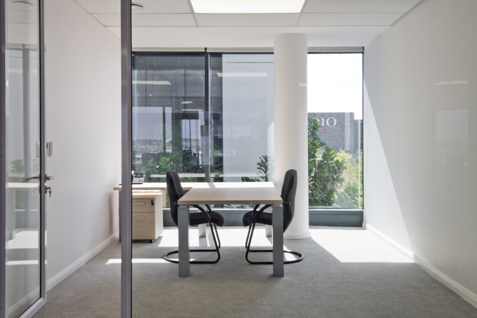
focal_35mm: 36
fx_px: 477
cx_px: 238
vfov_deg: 36.9
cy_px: 159
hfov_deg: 53.1
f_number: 13
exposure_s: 1/15
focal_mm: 24
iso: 200
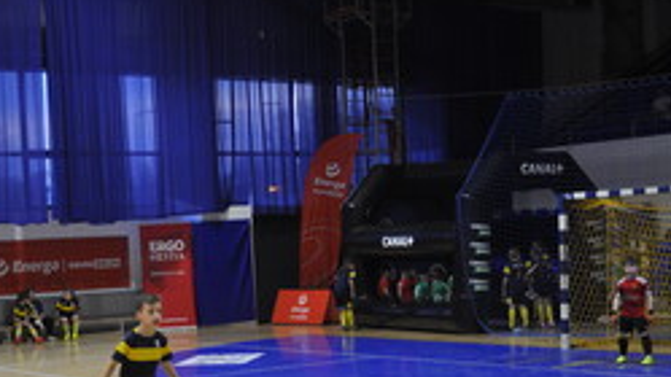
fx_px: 1245
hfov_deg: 30.2
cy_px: 345
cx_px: 321
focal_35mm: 70
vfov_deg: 17.0
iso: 400
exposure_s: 1/60
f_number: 4
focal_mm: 26
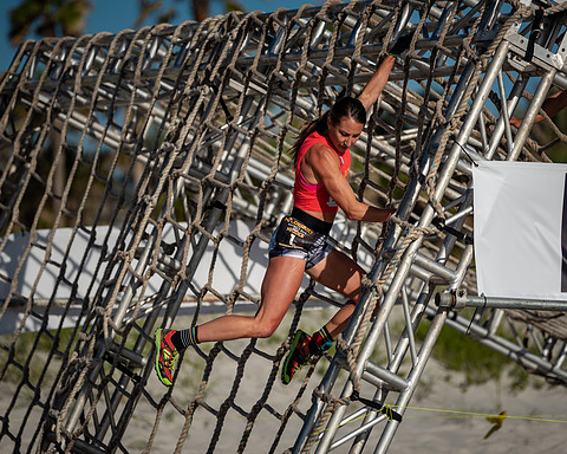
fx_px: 4145
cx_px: 325
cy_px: 196
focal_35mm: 247
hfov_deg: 7.8
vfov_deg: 6.3
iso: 200
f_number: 2.8
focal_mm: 180
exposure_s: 1/4000
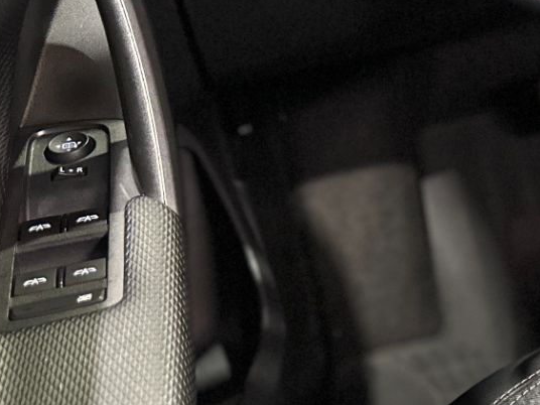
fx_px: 1342
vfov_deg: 16.4
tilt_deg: -26.8
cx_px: 889
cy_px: -86
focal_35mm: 86
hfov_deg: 19.0
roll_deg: +0.4
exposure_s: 1/40
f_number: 1.78
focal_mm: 6.86
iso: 800
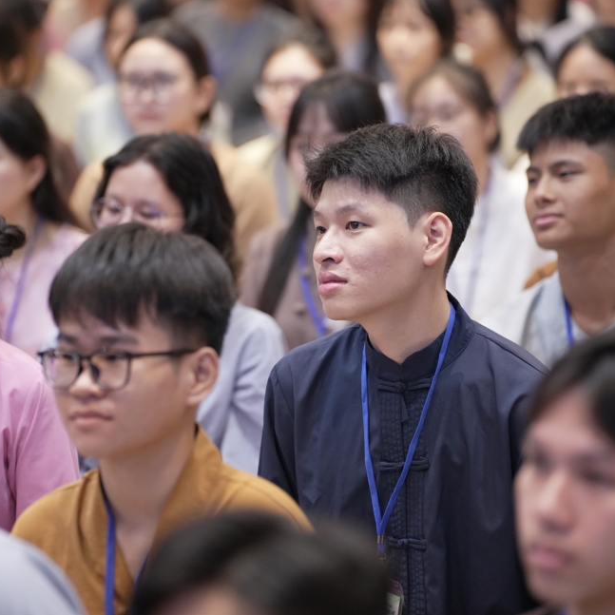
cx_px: 290
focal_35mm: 192
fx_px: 3859
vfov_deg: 9.1
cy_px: 307
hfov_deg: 9.1
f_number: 2.8
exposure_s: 1/200
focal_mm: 150
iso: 4000
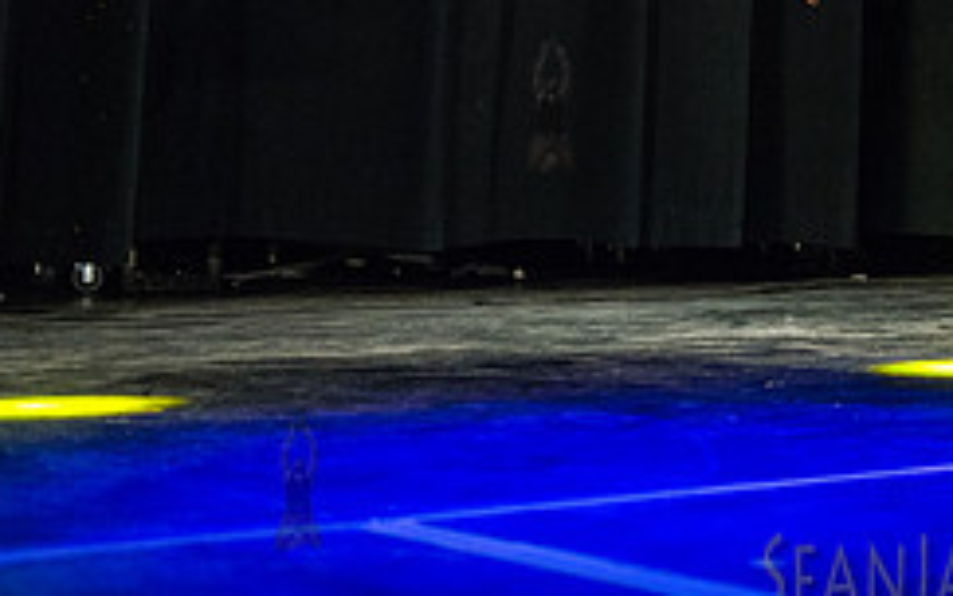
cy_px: -88
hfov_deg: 18.7
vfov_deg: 12.0
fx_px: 2780
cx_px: 1055
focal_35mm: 107
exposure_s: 1/1250
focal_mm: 44
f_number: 2.8
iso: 4000
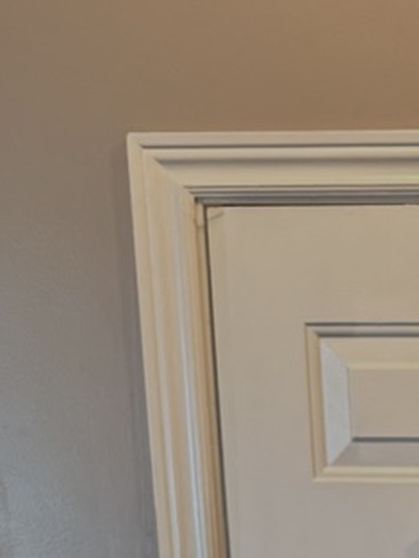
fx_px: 1484
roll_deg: +1.6
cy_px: 808
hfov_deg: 14.6
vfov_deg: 19.0
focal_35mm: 92
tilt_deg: -12.4
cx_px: 695
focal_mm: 6.76
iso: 320
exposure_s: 1/60
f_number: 1.78
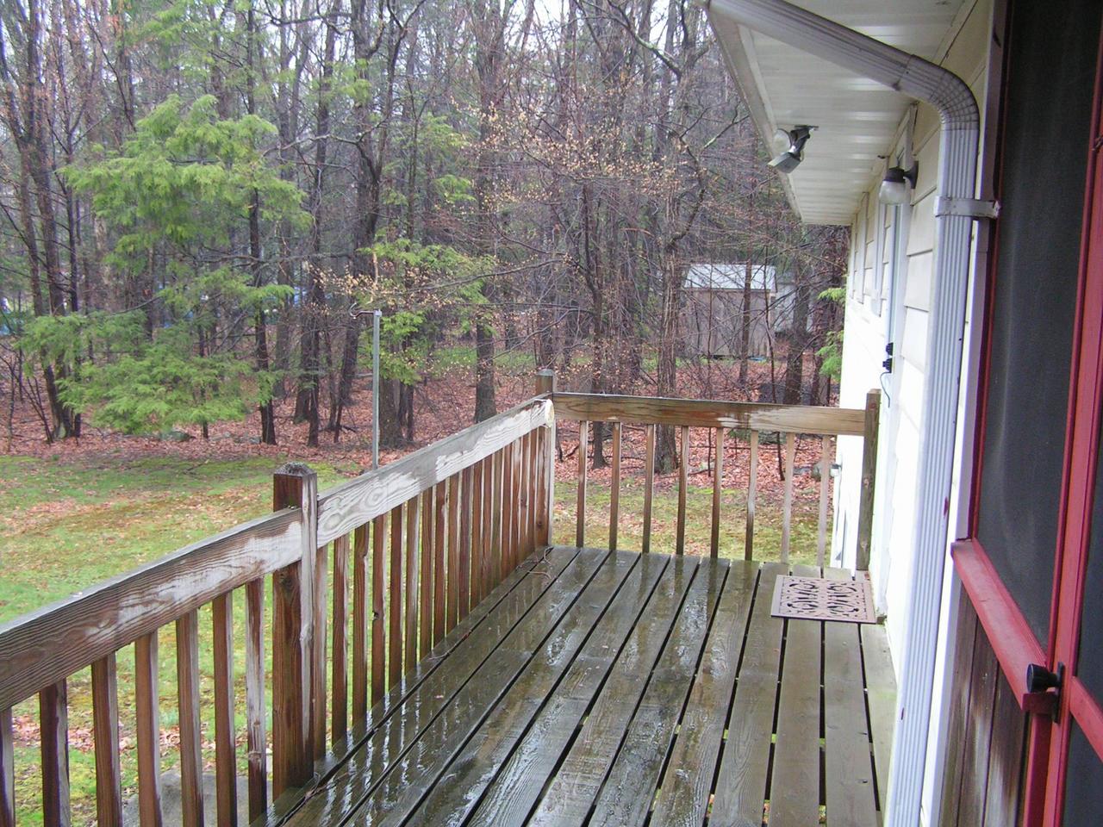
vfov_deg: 37.7
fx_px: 1211
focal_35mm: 38
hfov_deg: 49.0
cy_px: 414
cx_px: 552
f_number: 2.8
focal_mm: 6.3
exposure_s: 1/50
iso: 125
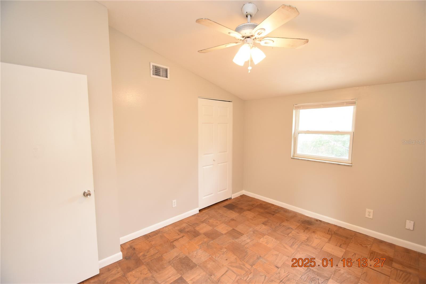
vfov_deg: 77.3
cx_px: 213
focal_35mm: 15
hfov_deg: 100.4
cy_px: 142
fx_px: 177
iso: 1000
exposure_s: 1/60
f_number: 3.5
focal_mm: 10
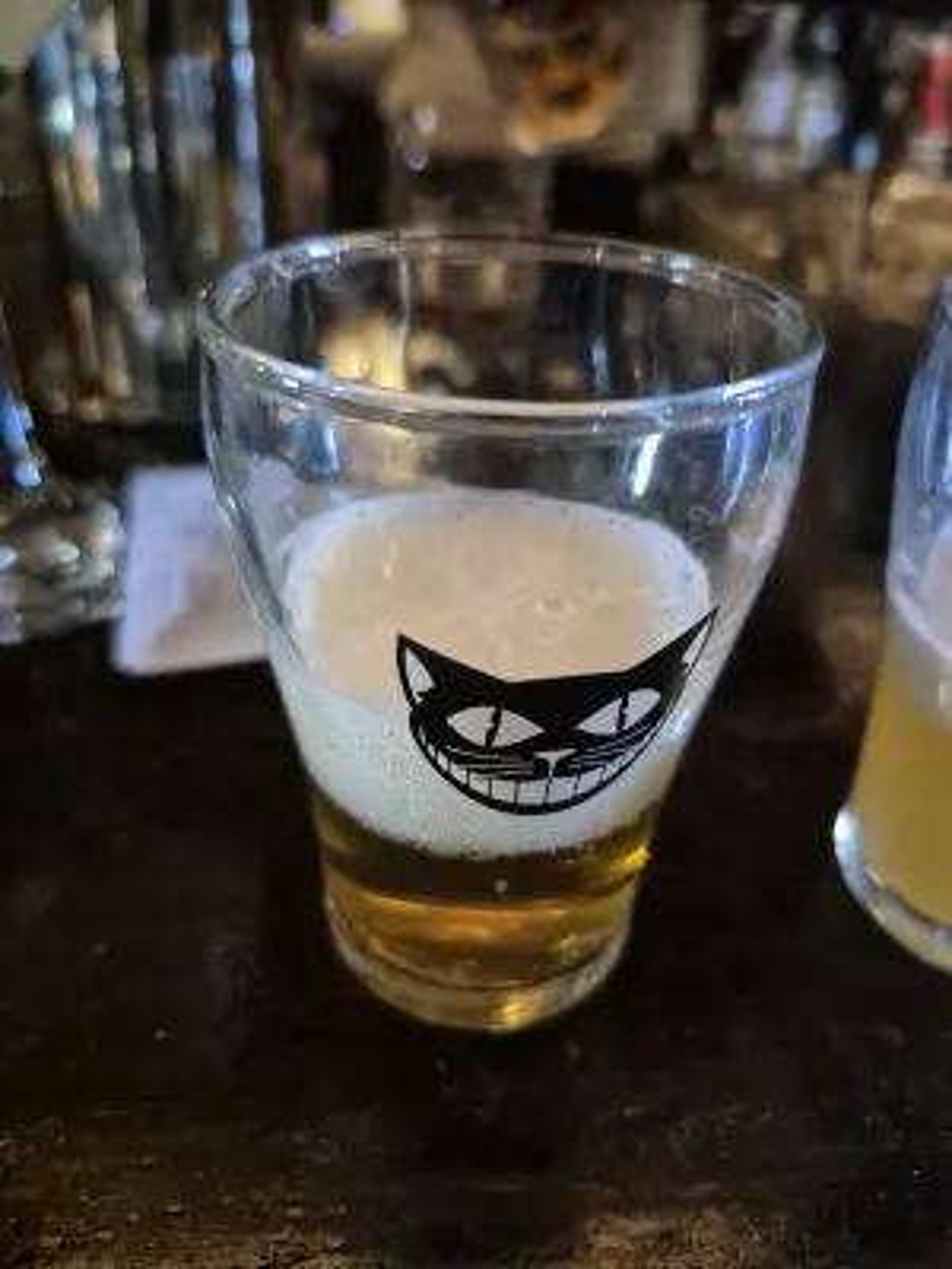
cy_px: 634
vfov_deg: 73.9
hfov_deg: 58.9
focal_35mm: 23
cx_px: 476
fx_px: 843
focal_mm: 5.4
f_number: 1.8
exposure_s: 1/60
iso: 1600
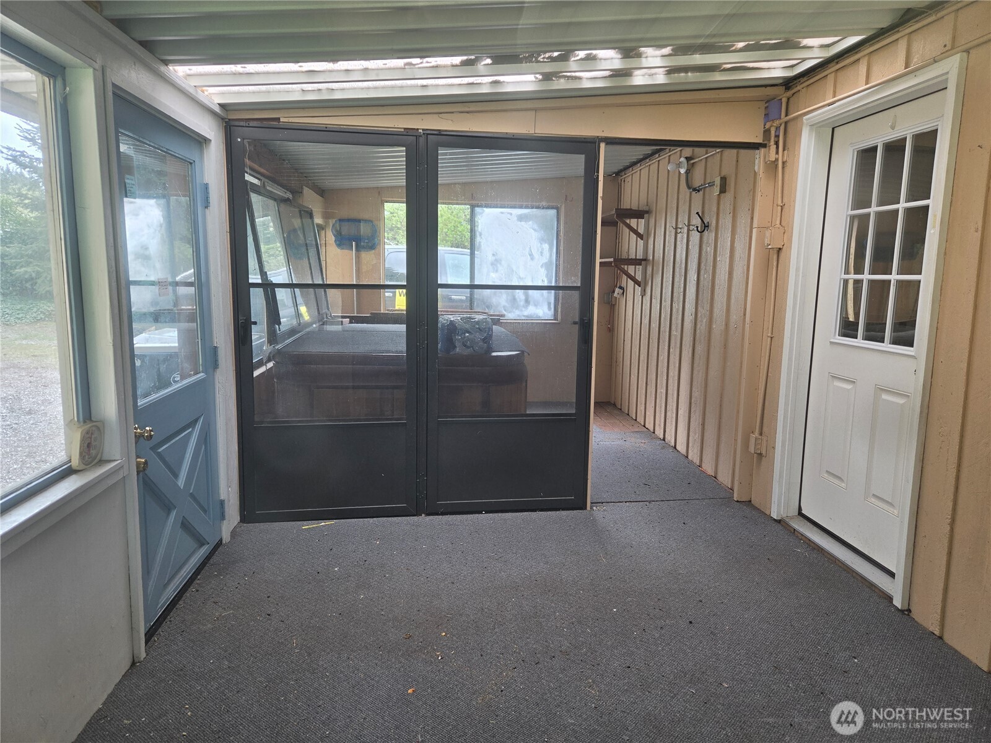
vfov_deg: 58.9
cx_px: 496
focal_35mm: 23
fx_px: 658
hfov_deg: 73.9
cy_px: 372
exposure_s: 1/180
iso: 100
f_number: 1.8
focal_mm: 5.4
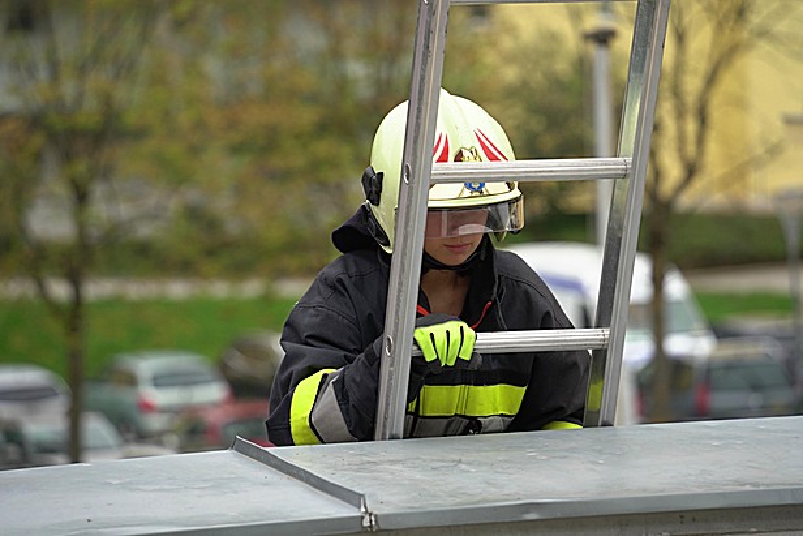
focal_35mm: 200
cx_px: 402
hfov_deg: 10.3
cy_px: 268
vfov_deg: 6.9
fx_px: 4462
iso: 1000
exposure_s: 1/1000
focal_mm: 200
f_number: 5.6
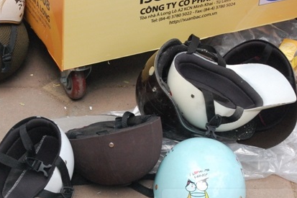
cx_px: 127
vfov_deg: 11.4
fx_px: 987
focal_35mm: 120
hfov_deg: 17.1
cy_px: 119
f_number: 10
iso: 1600
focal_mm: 55
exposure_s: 1/400
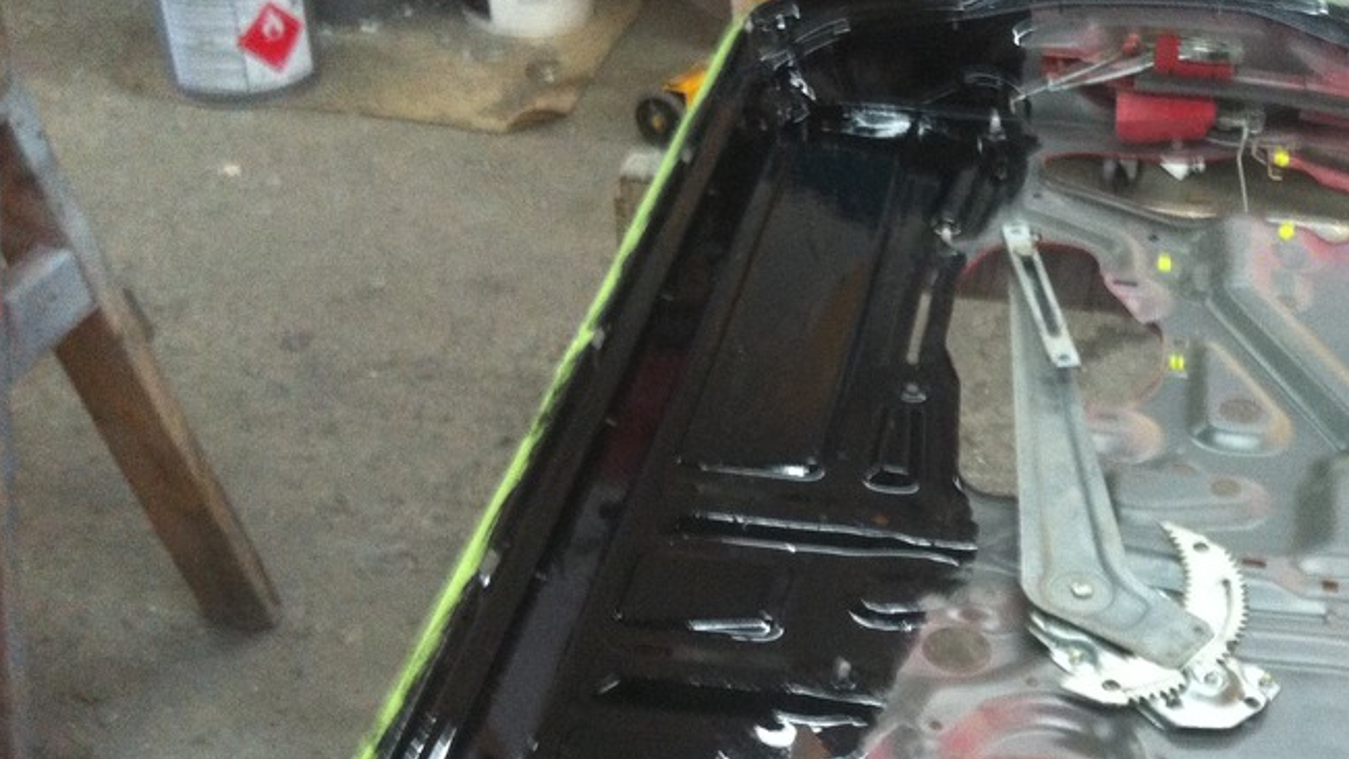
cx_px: 1052
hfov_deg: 34.0
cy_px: 463
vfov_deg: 20.0
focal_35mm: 60
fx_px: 2147
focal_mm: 3.85
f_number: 2.8
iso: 200
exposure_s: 1/15
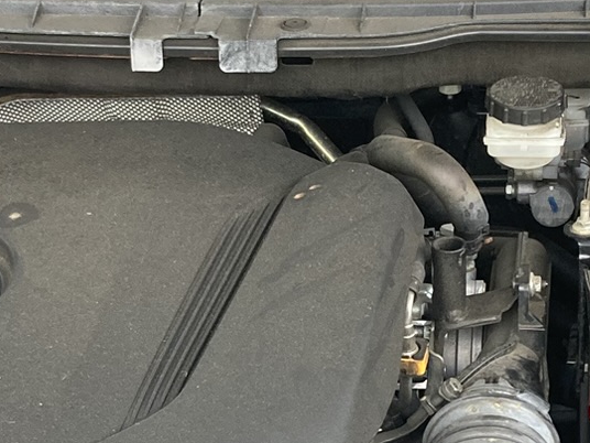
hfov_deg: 18.4
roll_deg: +1.7
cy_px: 460
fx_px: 1824
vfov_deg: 13.6
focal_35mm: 107
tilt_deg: -37.7
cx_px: 274
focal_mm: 3.99
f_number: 1.8
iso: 80
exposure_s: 1/121
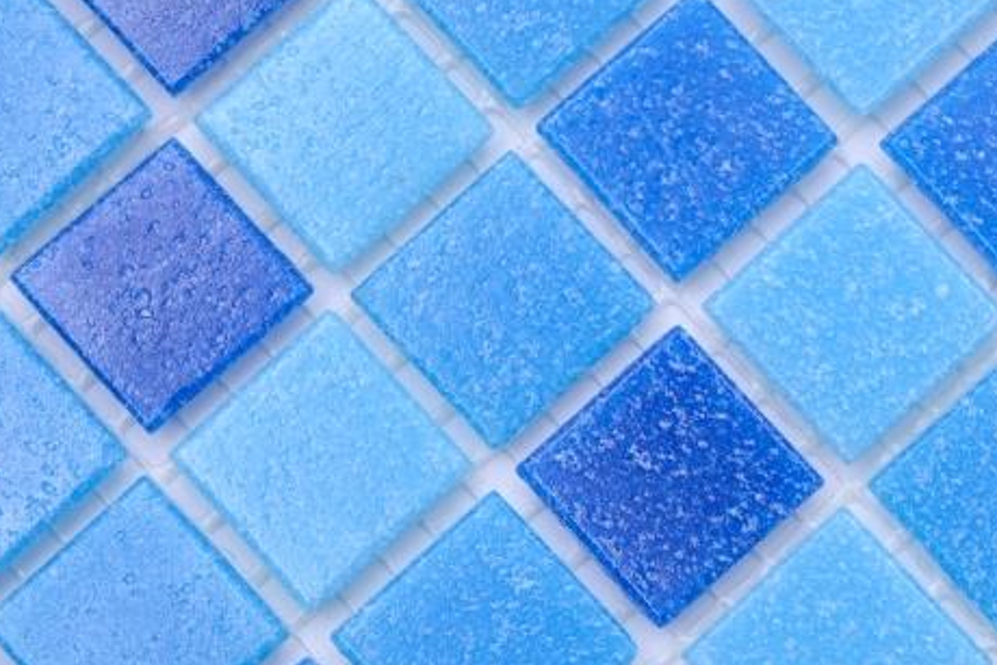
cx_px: 733
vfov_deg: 10.7
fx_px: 3518
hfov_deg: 16.1
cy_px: 647
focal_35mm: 127
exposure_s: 1/125
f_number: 5.6
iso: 160
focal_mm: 38
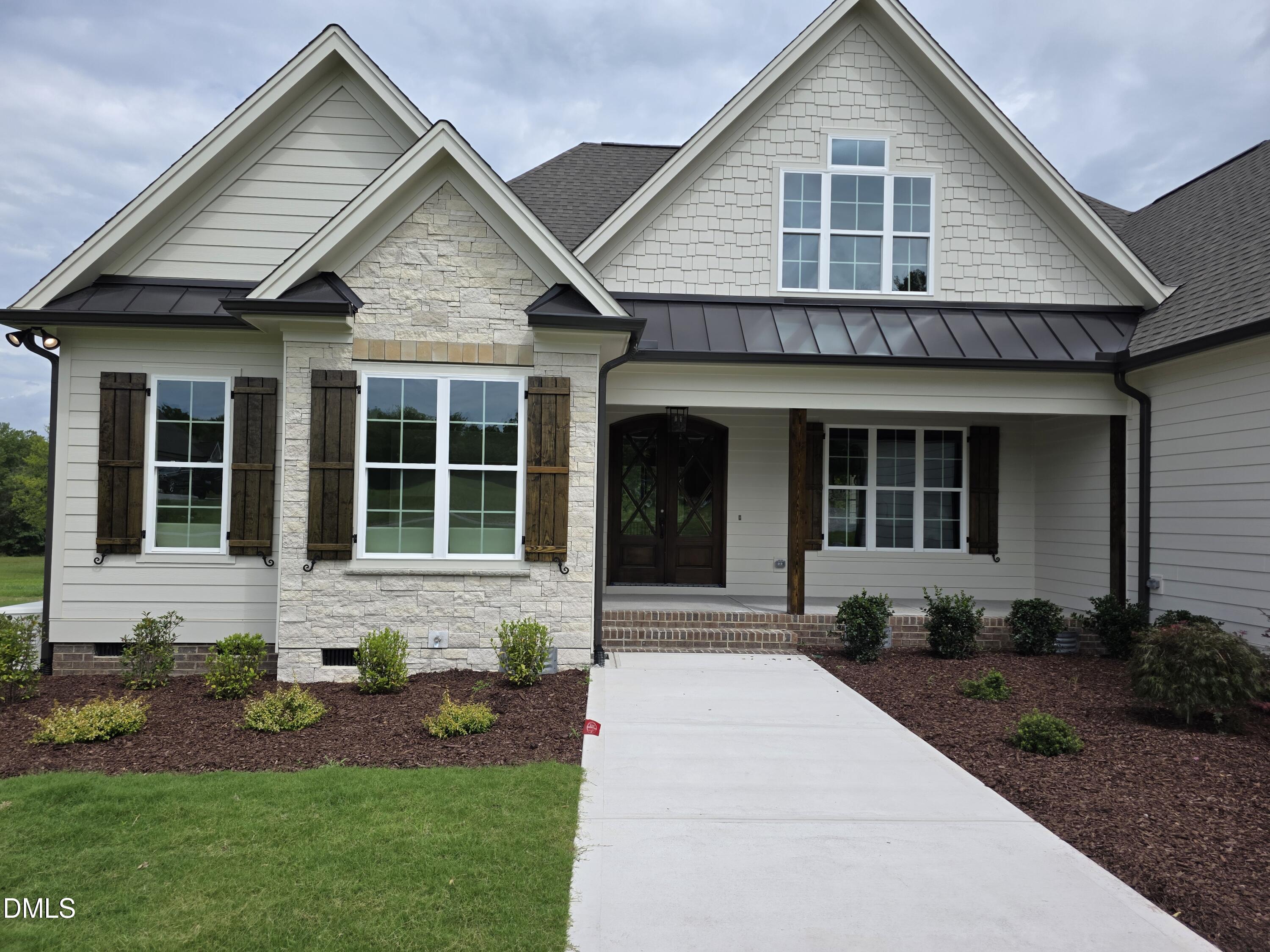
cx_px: 635
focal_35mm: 23
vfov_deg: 58.9
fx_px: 844
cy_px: 476
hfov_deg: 73.9
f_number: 1.7
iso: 80
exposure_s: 1/7333
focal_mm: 6.3
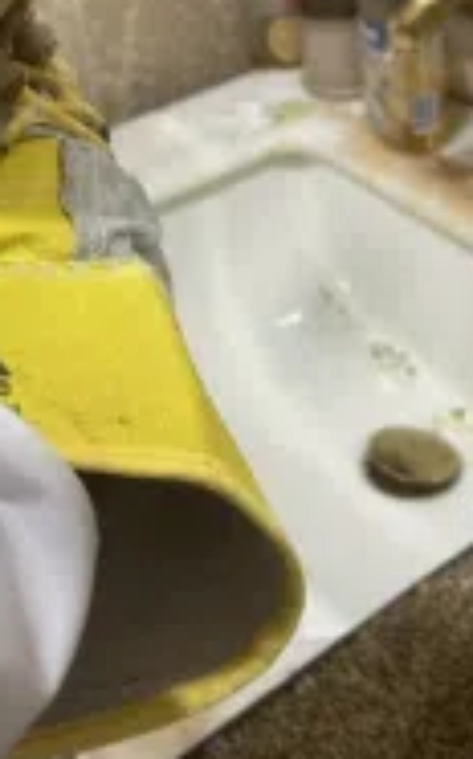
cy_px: 53
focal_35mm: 57
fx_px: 1177
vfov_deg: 33.5
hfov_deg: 22.5
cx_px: 114
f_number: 1.6
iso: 160
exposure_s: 1/50
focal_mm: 5.1
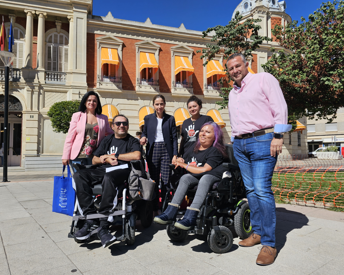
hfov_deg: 70.2
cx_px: 161
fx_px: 244
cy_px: 137
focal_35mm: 24
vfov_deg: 58.8
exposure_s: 1/1659
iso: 12
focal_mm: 6.3
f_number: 1.7
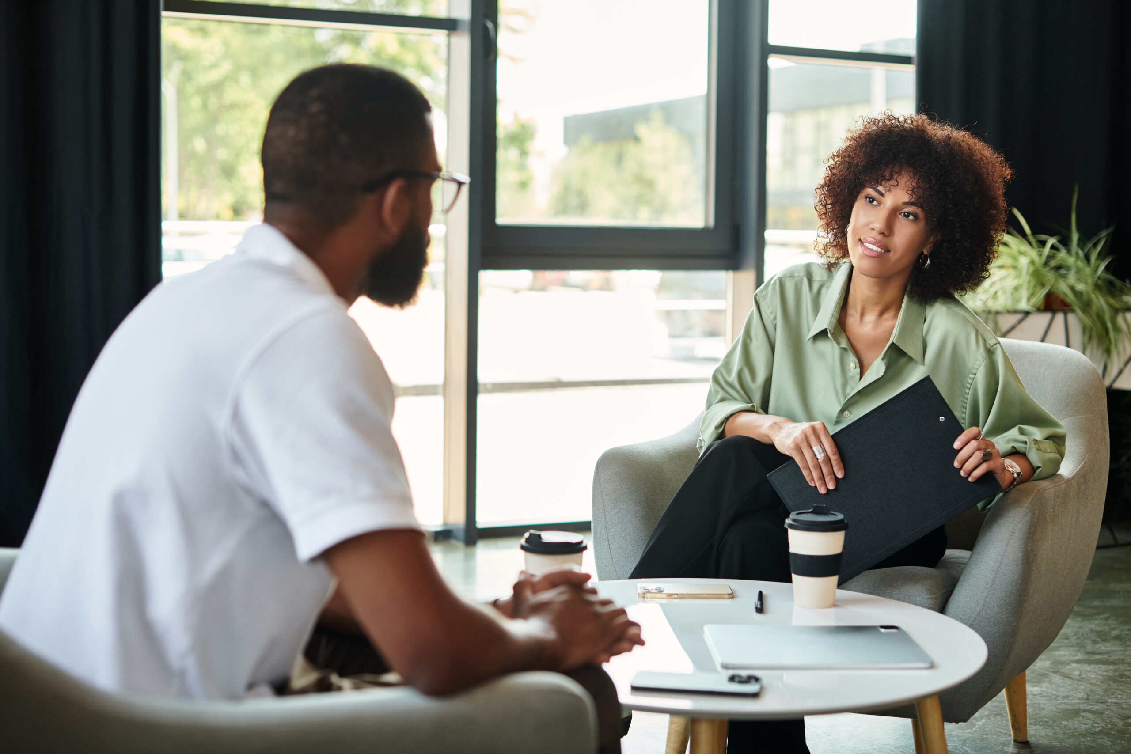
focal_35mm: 50
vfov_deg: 27.0
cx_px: 566
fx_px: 1571
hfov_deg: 39.6
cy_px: 377
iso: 500
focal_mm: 50
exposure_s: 1/250
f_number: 2.8
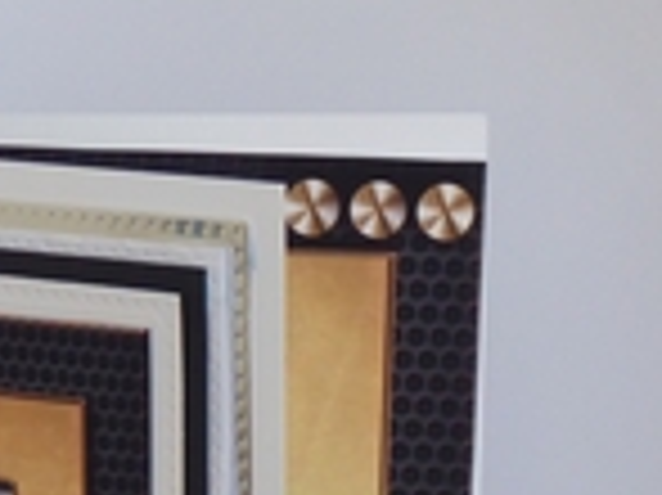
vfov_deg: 5.7
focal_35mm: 261
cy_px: 637
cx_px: -63
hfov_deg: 7.5
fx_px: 4987
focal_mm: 14.1
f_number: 4.7
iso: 320
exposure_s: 1/125
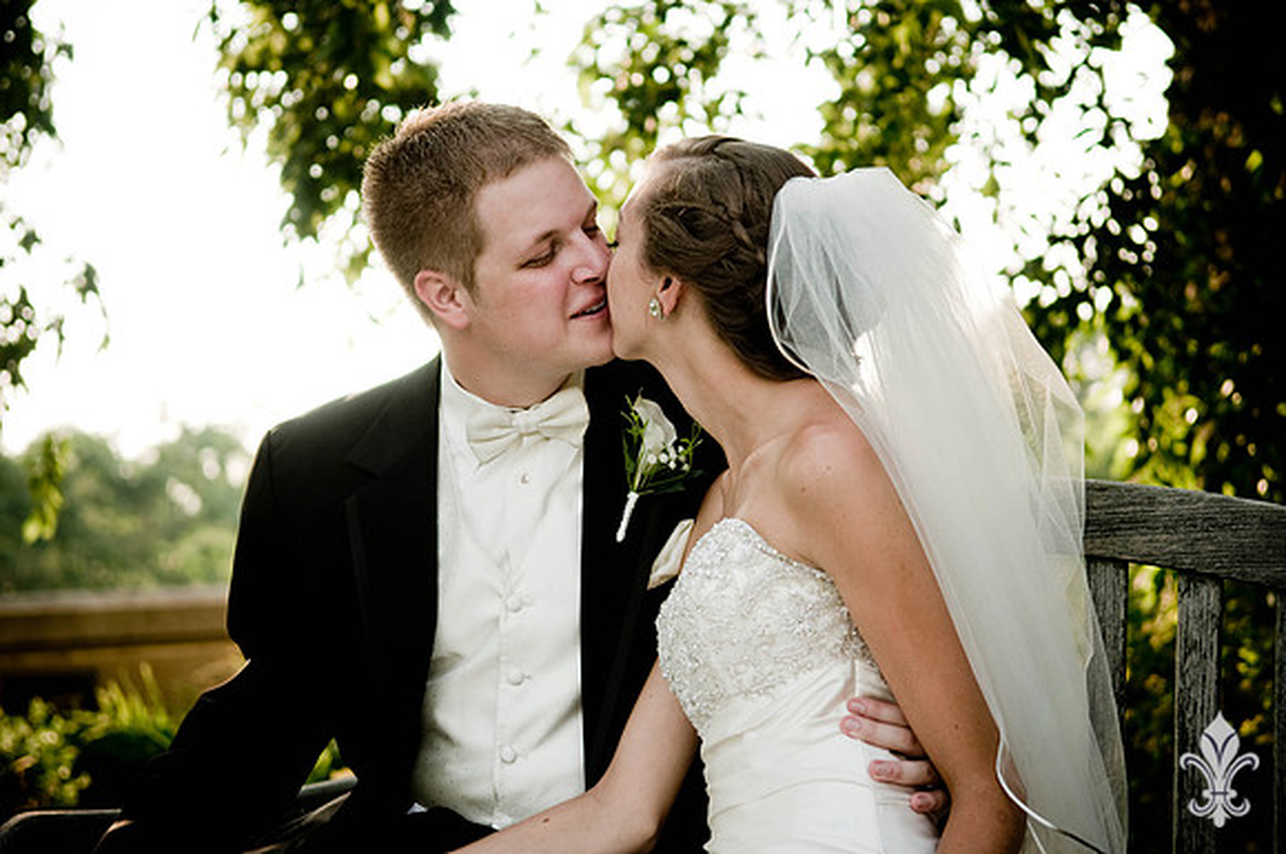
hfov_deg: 26.0
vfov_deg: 17.4
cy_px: 427
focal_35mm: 78
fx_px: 2782
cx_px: 643
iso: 200
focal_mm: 52
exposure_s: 1/500
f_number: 2.8
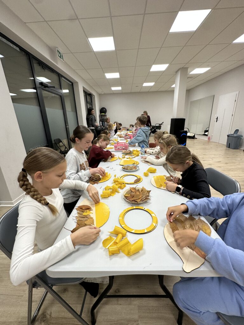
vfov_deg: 102.1
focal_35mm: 14
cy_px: 162
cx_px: 122
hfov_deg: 85.7
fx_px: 132
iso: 100
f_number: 2.2
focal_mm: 2.22
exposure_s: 1/100
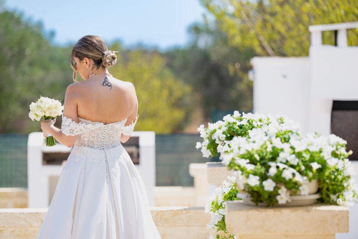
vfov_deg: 7.6
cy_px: 120
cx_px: 179
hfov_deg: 11.4
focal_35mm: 180
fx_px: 1790
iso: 200
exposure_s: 1/2000
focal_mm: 180
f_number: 4
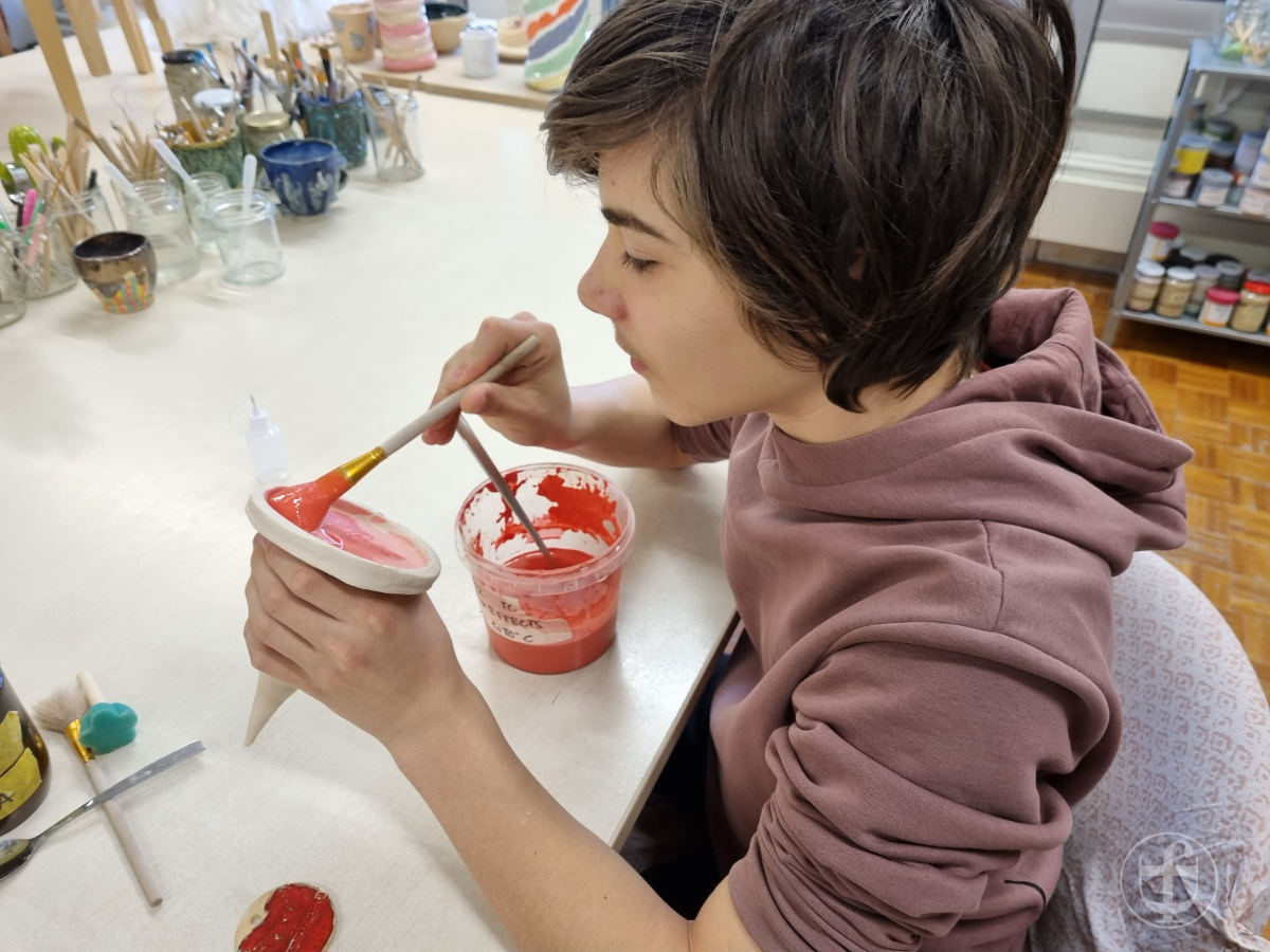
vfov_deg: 53.1
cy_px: 476
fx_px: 954
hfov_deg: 67.3
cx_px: 635
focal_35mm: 26
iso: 200
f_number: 1.8
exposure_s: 1/100
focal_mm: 5.4
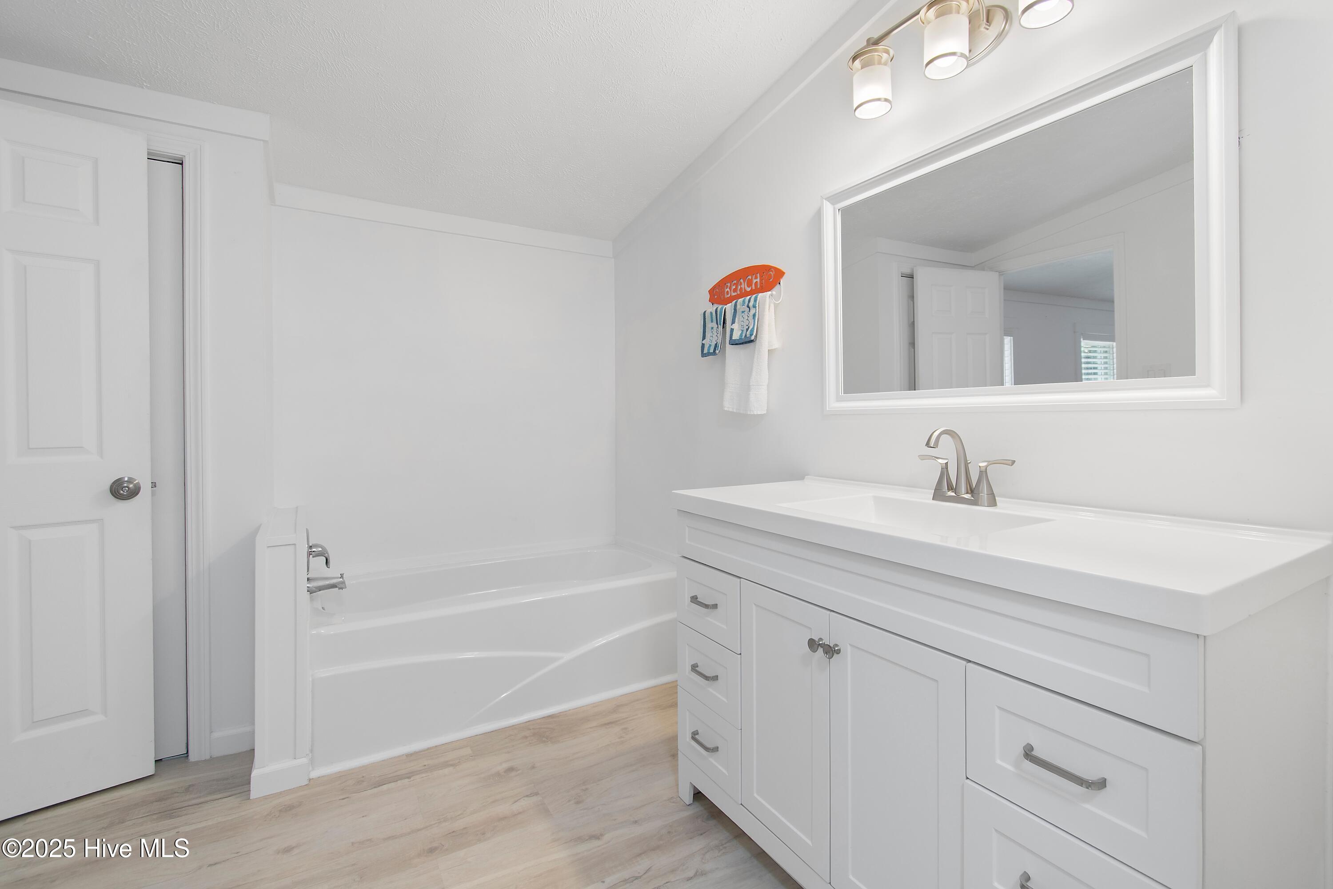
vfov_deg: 77.3
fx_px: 555
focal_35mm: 15
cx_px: 666
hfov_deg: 100.4
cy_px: 444
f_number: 4.5
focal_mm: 10
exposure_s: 1/8
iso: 100
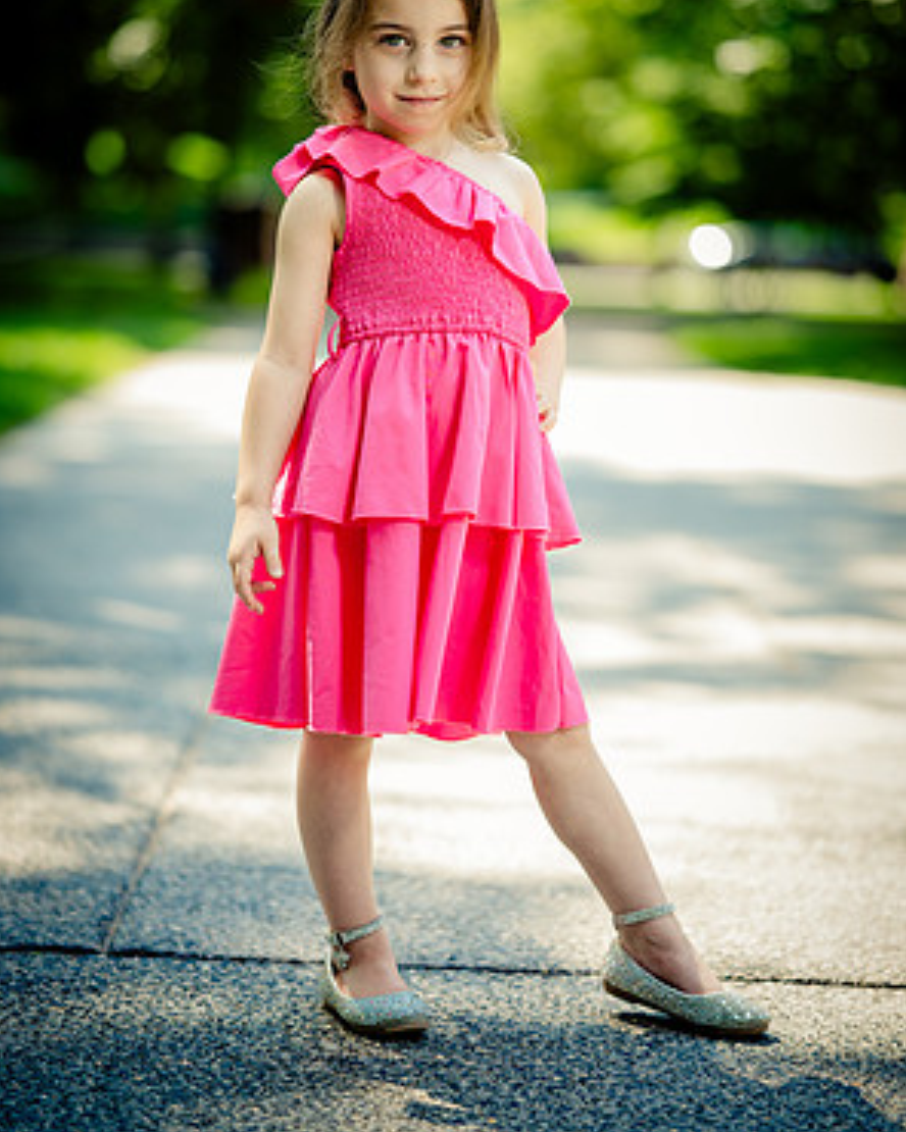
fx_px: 3251
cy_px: 477
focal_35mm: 97
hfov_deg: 15.9
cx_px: 450
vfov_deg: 19.7
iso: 32
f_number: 1.8
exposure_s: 1/200
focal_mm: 85
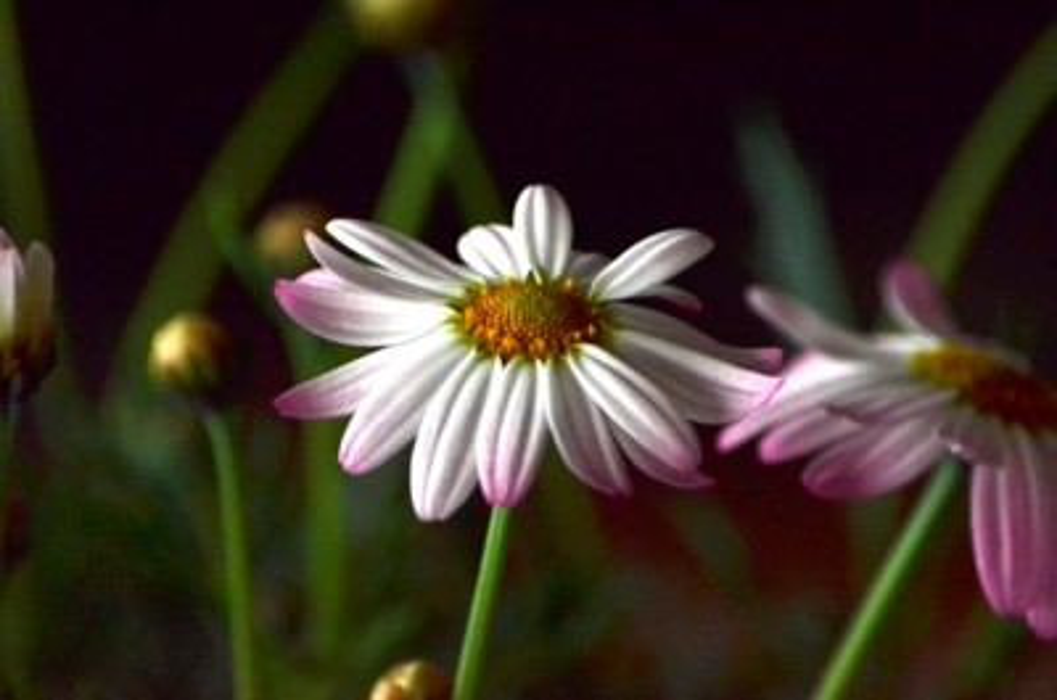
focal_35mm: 420
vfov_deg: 3.3
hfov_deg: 4.9
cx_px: 528
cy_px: 350
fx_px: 12307
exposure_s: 1/800
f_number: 9
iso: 1600
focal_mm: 280
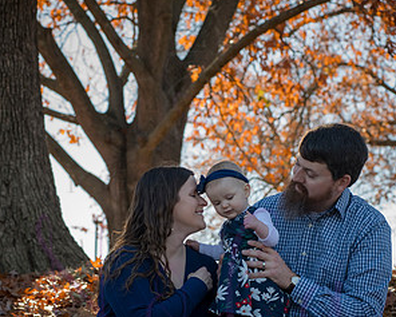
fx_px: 1337
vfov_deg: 13.5
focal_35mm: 114
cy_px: 229
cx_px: 199
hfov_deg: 16.9
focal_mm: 80
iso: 400
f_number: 7.1
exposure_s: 1/320
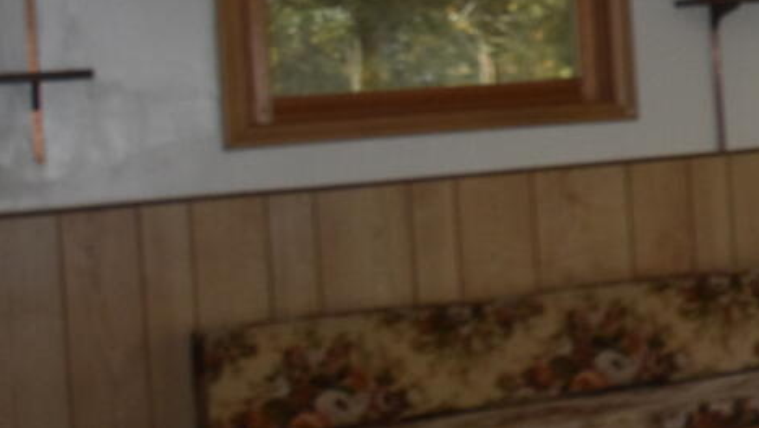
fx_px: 2033
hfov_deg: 16.9
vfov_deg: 11.9
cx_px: 1420
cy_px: 47
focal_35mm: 101
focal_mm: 10
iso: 250
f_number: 5.6
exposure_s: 1/125
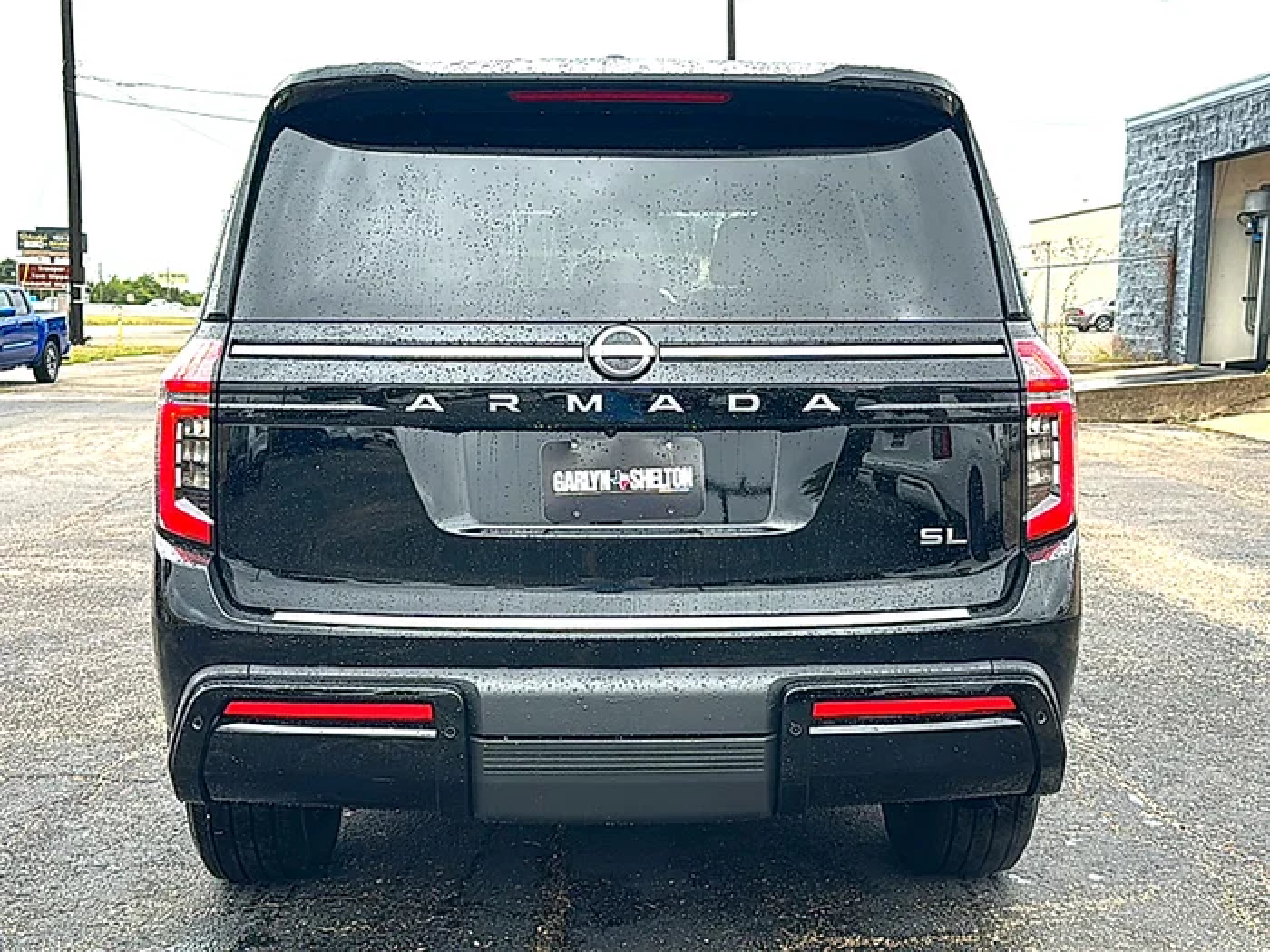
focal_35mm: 38
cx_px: 635
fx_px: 1394
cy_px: 476
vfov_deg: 37.7
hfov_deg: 49.0
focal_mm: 6.86
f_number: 1.78
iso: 80
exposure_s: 1/187
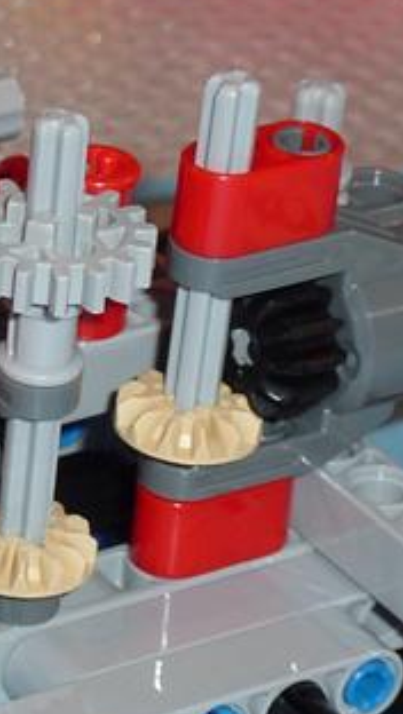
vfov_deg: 9.6
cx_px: -321
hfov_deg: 5.3
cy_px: 446
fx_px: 4265
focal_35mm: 225
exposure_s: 1/30
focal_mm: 10.3
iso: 100
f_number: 4
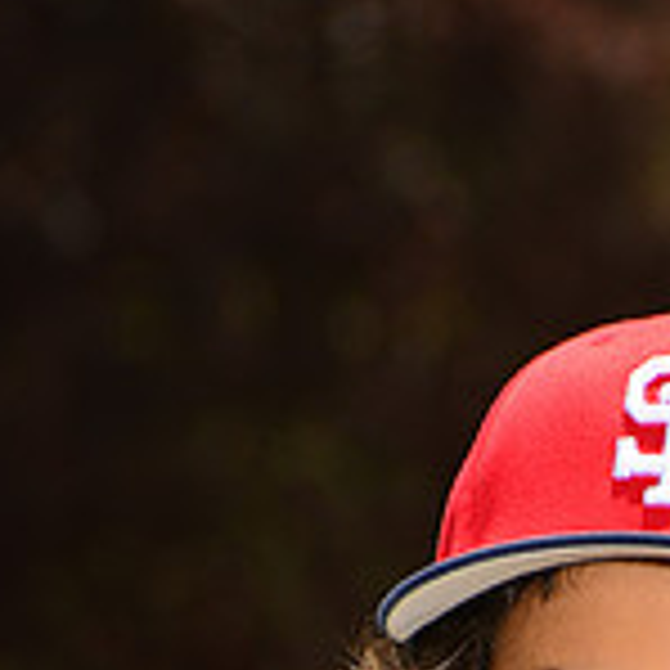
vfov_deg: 2.6
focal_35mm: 662
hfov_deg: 2.6
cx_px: 645
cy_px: 1259
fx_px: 14496
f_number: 11
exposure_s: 1/200
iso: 125
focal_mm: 200
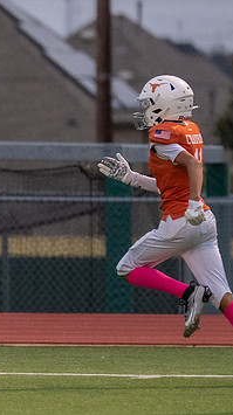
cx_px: -388
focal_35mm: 807
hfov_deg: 1.5
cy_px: 213
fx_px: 8887
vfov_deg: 2.7
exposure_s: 1/1250
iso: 2000
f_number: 2.8
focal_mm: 200
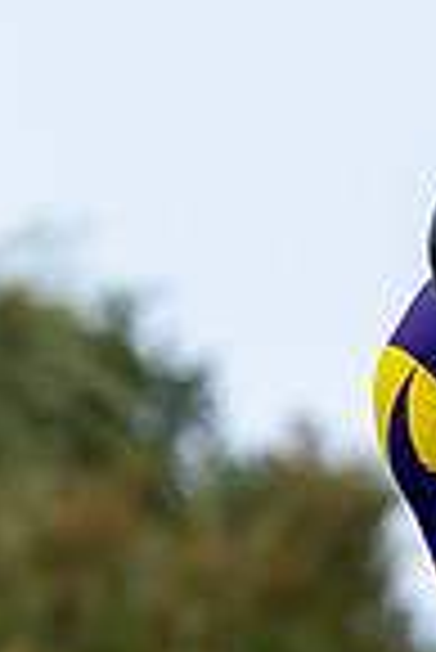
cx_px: 252
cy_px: 1112
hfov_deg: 0.7
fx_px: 36570
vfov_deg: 1.0
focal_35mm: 2018
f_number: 4.5
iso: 160
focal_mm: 200
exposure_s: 1/1000
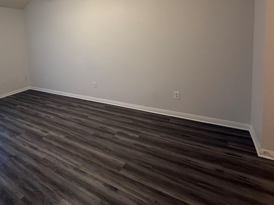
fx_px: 174
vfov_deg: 58.6
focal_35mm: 22
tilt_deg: -5.2
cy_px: 57
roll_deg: +3.7
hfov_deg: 73.3
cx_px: 84
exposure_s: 1/120
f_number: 2.2
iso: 320
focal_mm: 2.22
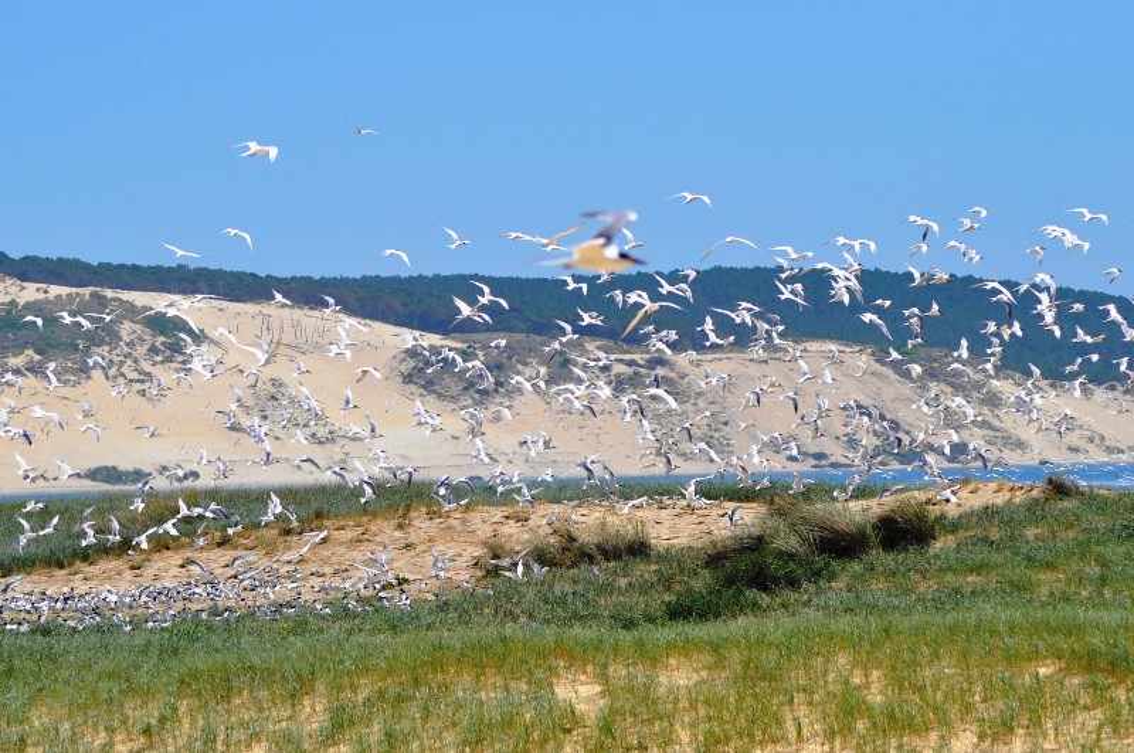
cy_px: 376
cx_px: 567
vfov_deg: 6.3
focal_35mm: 218
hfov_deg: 9.5
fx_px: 6842
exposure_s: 1/1250
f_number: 7.1
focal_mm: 145
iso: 200
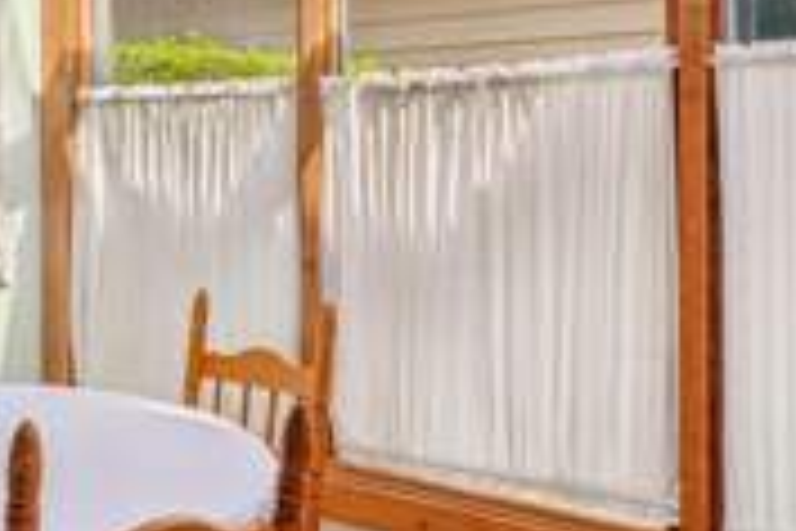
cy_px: 180
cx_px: 103
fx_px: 1017
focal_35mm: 46
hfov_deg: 40.1
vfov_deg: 29.1
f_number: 8
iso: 250
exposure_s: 1/500
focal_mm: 17
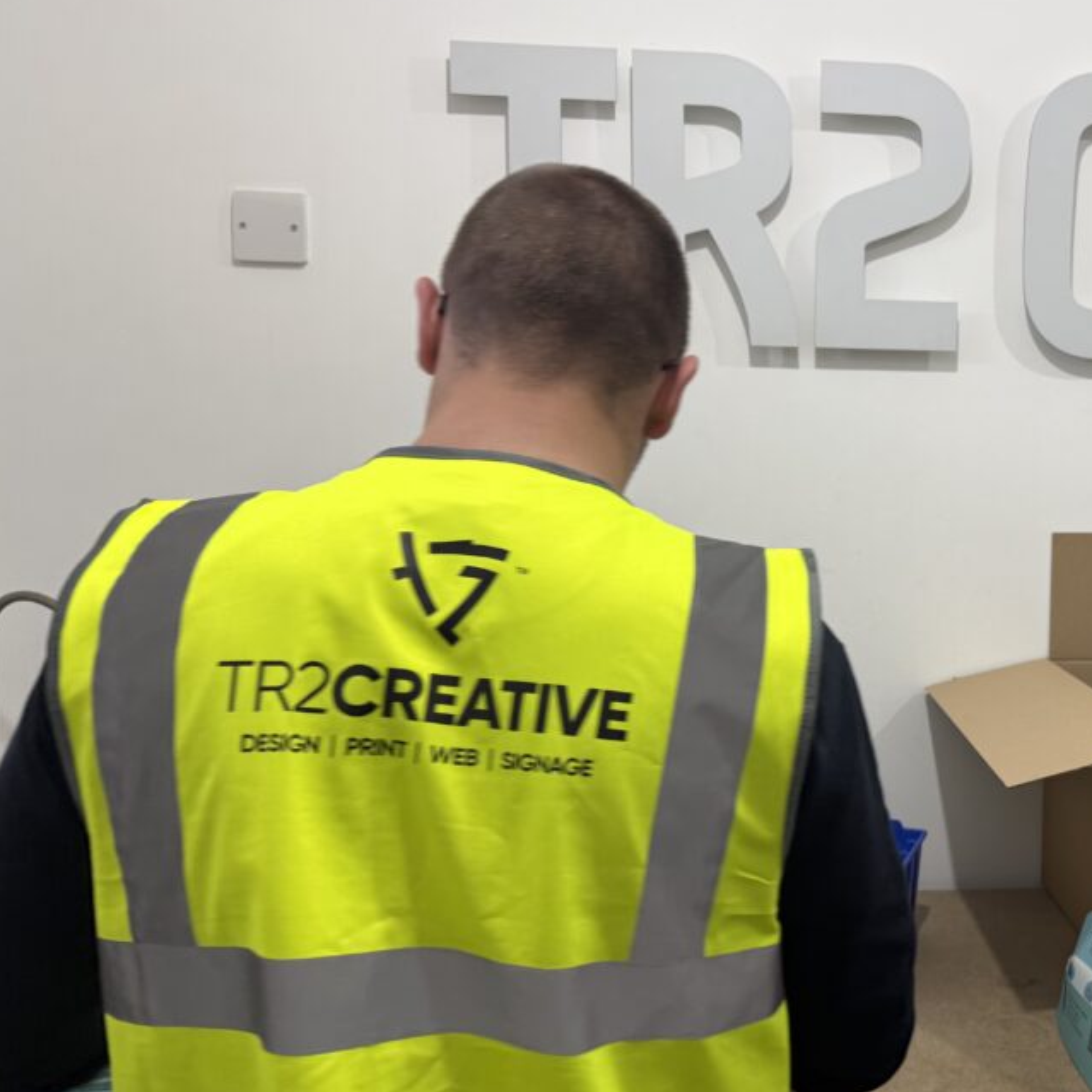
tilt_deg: -6.5
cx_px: 868
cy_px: 576
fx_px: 1213
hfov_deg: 46.0
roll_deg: -1.1
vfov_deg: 48.4
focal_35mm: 34
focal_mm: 6.76
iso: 100
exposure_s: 1/50
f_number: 1.78
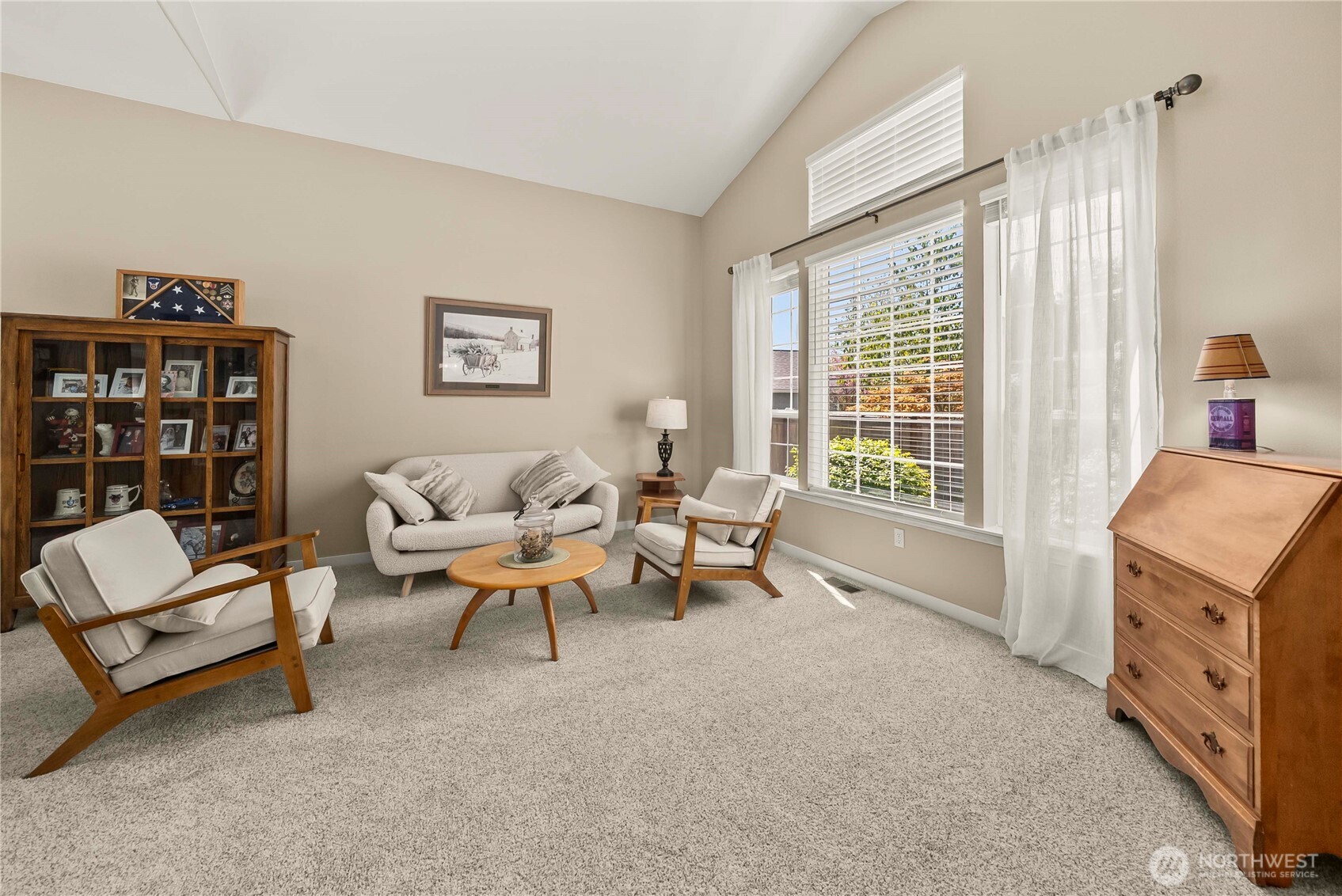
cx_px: 671
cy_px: 448
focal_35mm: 12
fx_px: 448
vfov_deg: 90.1
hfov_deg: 112.6
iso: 640
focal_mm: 12
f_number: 7.1
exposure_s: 1/30
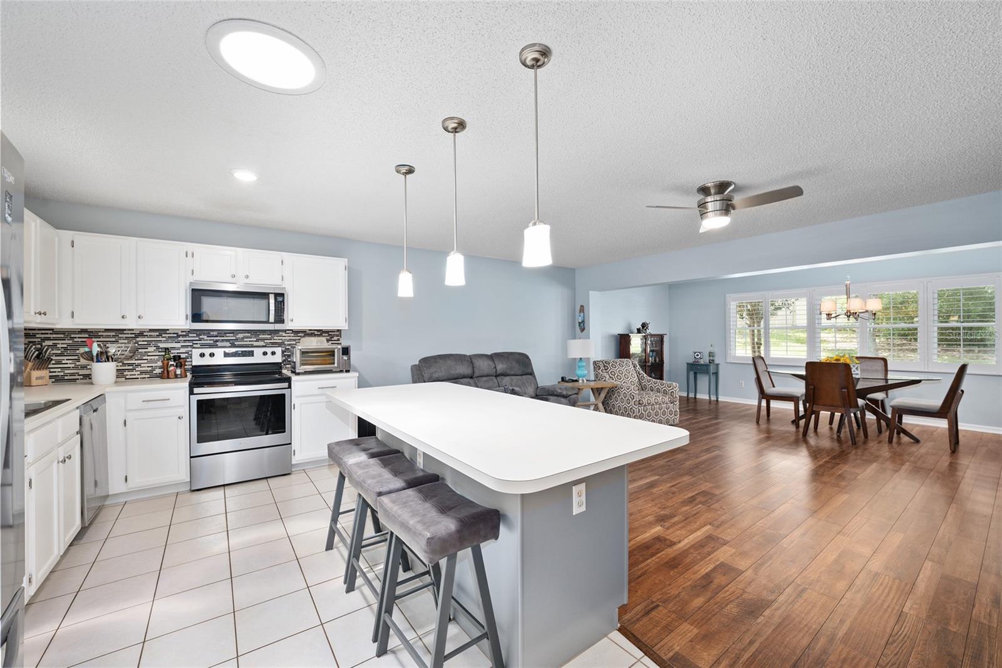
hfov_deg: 104.3
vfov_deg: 81.2
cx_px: 501
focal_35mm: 14
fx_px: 390
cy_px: 334
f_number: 7.1
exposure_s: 1/4
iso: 500
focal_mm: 14
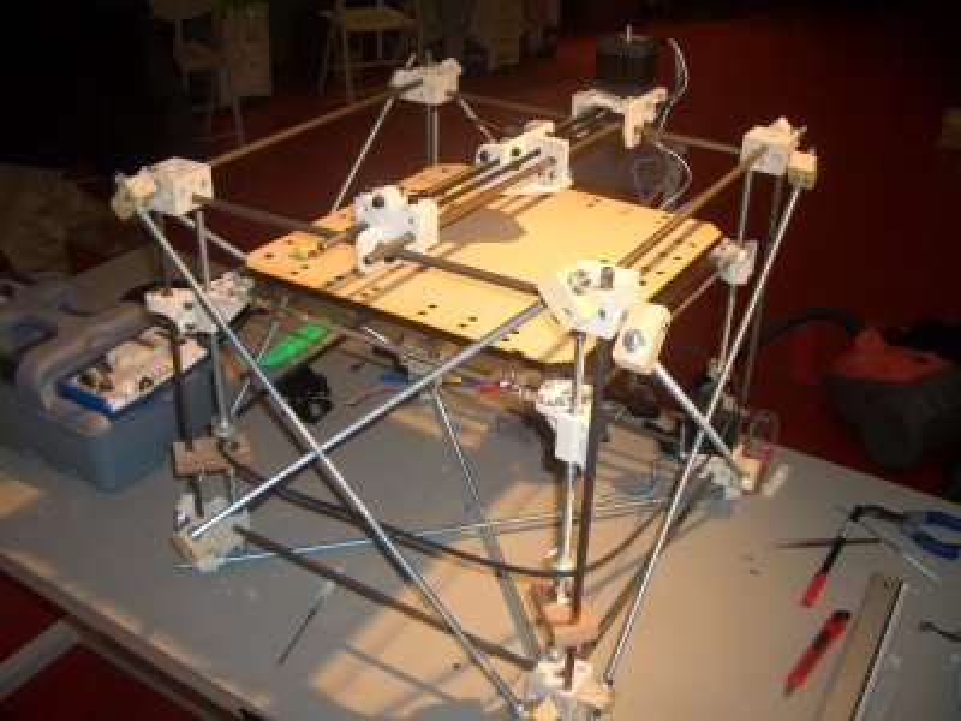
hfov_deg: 52.6
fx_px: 972
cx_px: 480
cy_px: 360
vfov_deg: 40.7
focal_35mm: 35
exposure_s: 1/60
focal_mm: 5.8
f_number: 2.6
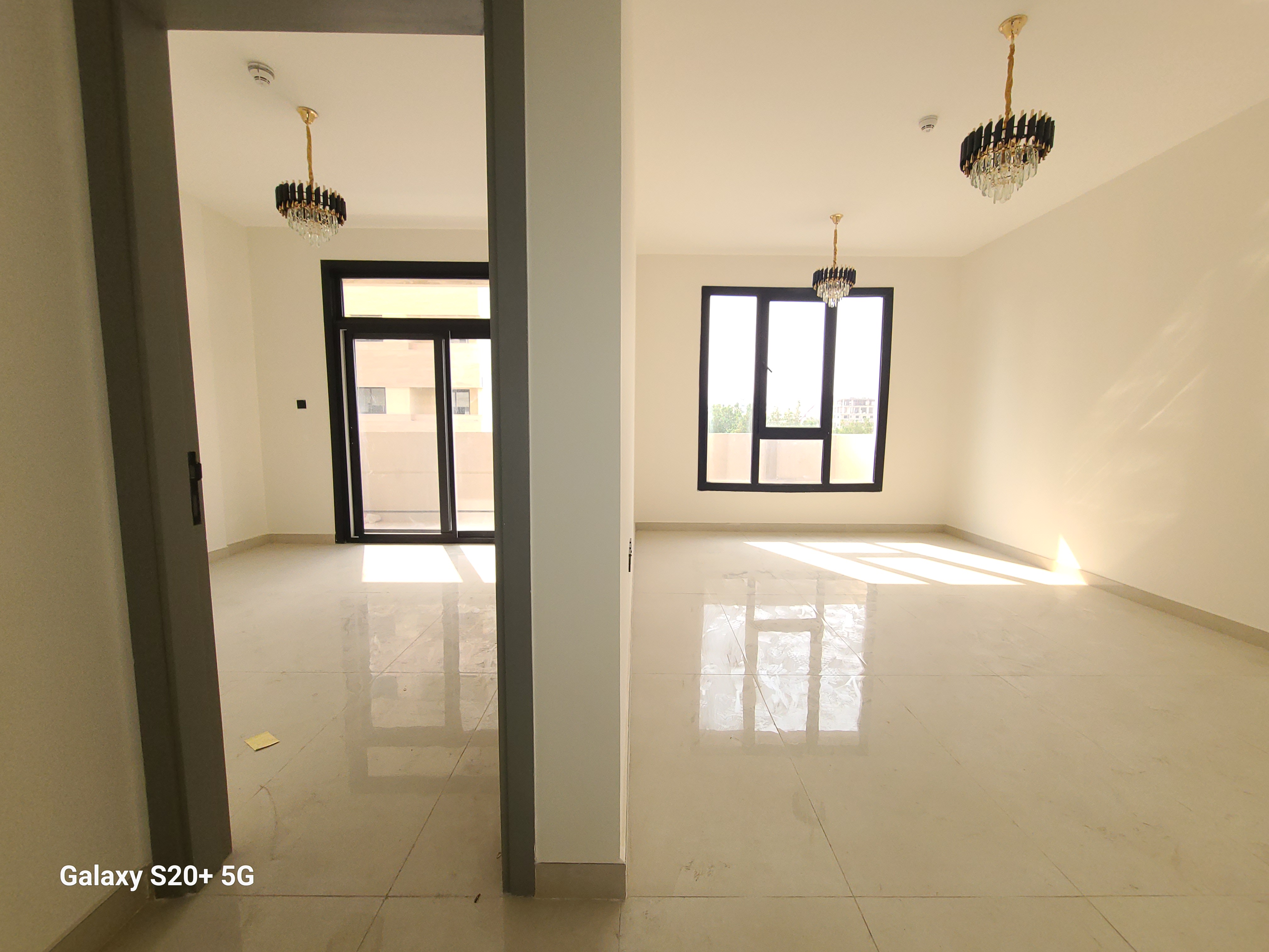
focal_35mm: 13
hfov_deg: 106.2
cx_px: 634
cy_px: 476
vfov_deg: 89.9
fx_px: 477
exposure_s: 1/60
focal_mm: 2.2
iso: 125
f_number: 2.2
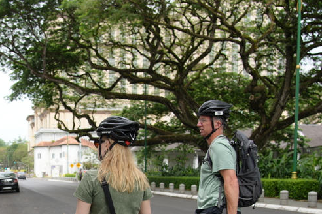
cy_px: 206
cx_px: 65
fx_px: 447
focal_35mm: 50
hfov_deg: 38.2
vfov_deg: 25.8
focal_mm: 24
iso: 100
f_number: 4
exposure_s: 1/200
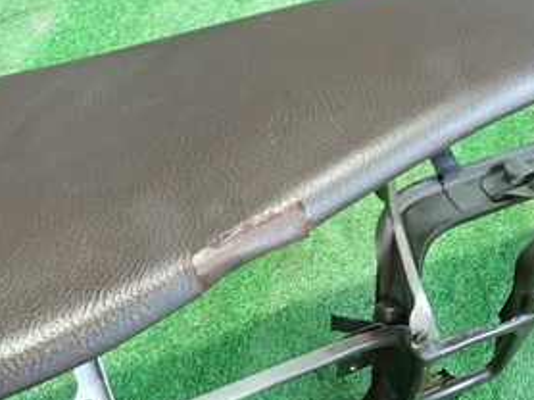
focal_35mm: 54
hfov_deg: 34.2
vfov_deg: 27.0
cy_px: 200
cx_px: 448
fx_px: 832
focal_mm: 4.5
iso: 400
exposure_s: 1/30
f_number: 2
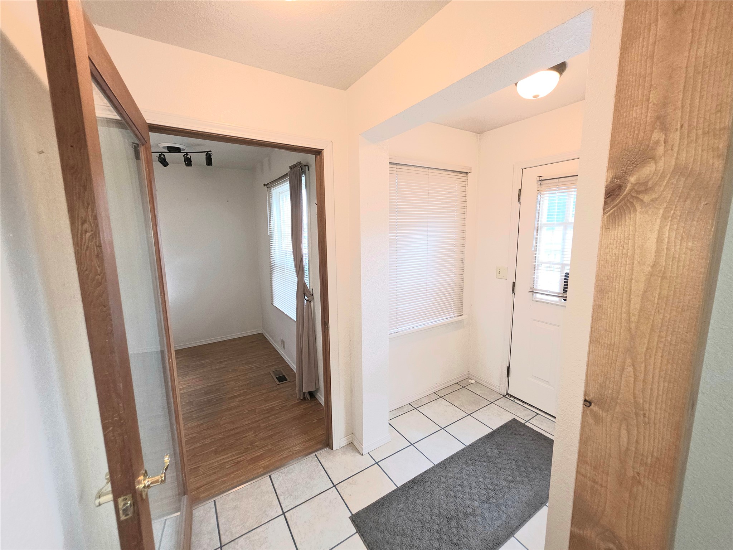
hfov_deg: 106.2
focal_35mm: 13
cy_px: 275
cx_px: 366
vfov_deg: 89.9
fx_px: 275
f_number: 1.9
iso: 40
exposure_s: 1/60.2
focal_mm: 2.2
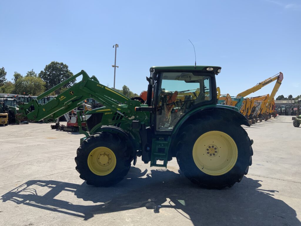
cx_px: 150
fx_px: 252
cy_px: 113
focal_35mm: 29
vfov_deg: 48.2
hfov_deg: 61.7
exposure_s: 1/2801
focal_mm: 3
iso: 20
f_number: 1.8
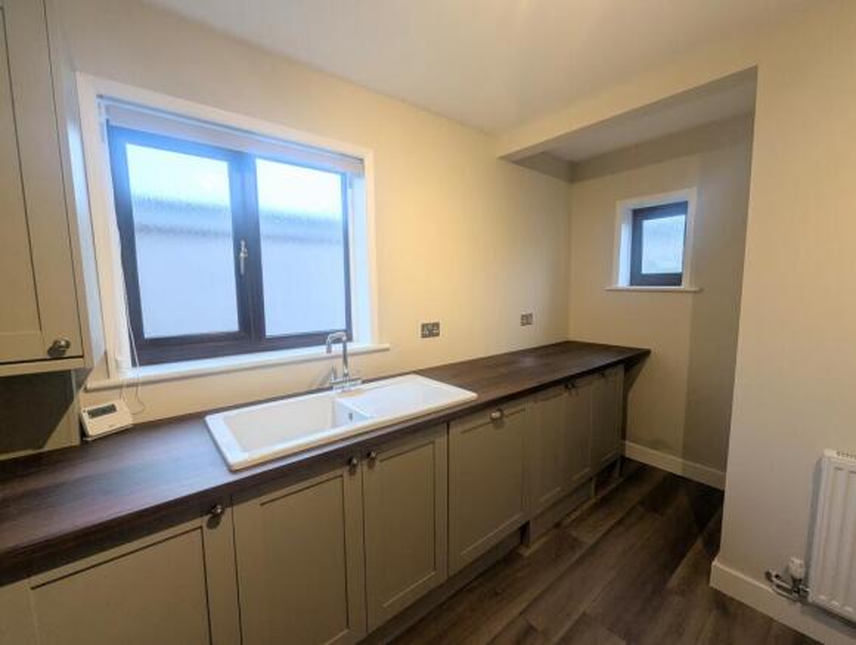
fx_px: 322
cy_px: 322
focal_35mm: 13
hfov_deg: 106.1
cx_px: 428
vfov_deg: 90.1
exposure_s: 1/33.3
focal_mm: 1.95
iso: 46
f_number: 2.2
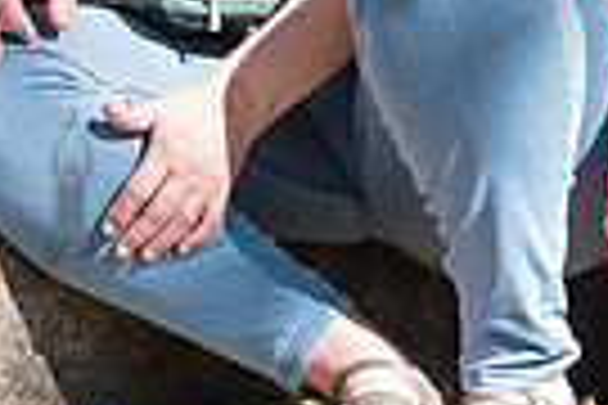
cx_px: 78
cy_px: -170
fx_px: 8663
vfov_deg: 2.7
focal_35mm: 513
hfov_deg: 4.0
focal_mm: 70
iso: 1250
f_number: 4
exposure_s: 1/1250
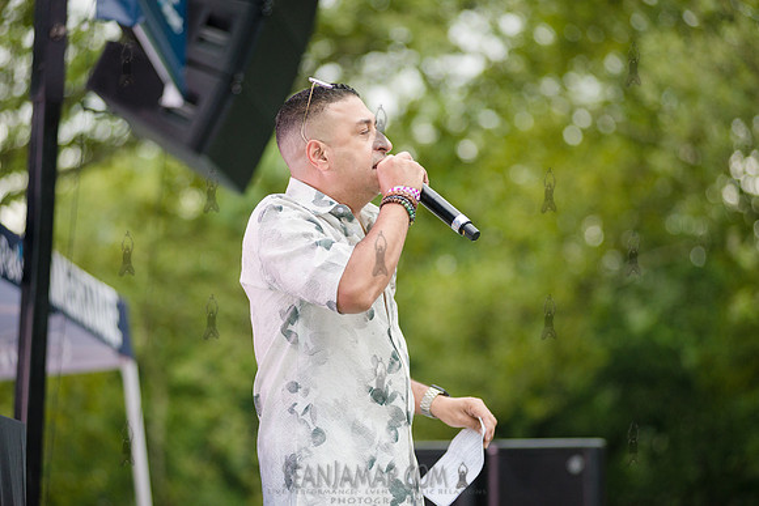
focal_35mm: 135
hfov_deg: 15.2
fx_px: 2847
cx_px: 380
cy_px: 253
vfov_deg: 10.2
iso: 1000
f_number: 3.5
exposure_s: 1/320
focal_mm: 135
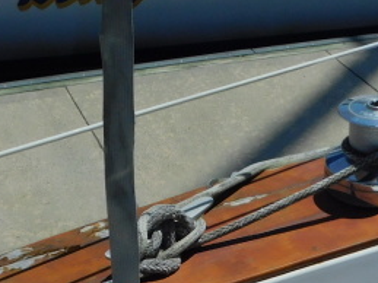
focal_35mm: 71
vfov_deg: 20.3
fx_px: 775
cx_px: 190
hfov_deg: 27.4
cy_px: 260
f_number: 6
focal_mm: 4
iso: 125
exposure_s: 1/1000
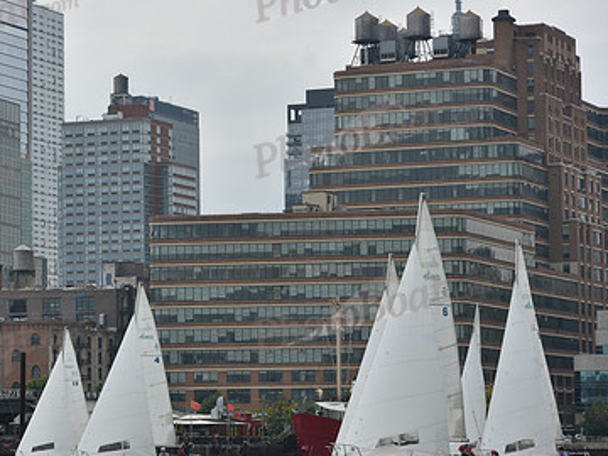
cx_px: 167
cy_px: 246
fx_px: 2670
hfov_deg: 13.0
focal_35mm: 152
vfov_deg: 9.8
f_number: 8
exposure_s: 1/1250
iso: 320
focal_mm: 98
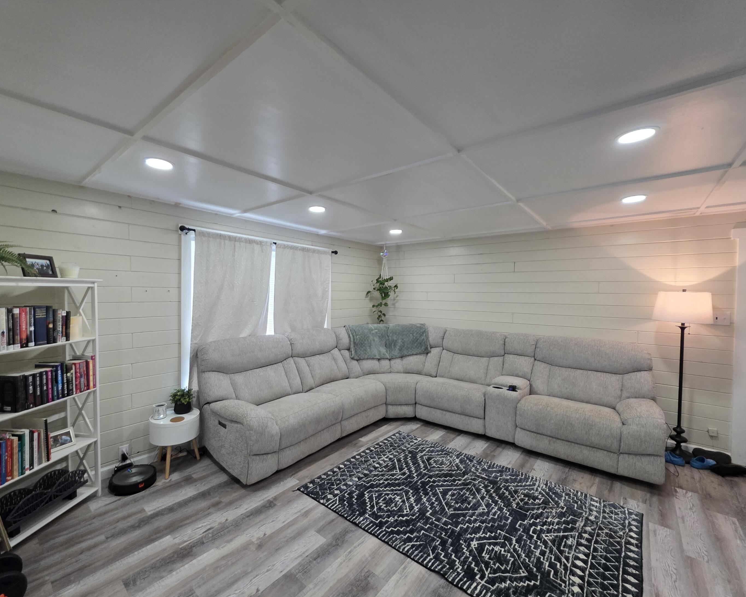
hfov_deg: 100.6
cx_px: 354
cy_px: 303
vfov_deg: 88.0
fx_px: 309
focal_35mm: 14
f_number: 1.9
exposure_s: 1/60
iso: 400
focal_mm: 2.2
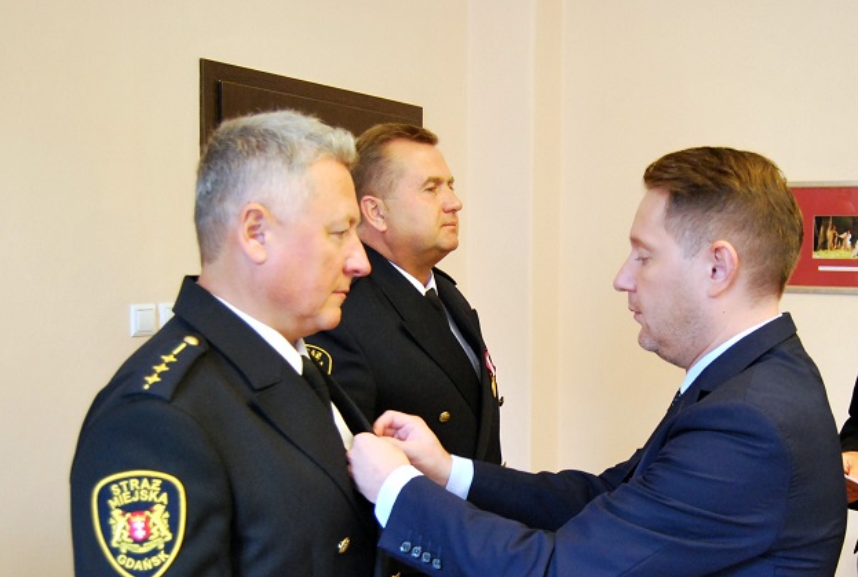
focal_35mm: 43
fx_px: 1028
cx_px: 545
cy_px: 410
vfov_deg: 31.0
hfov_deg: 44.9
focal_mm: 20
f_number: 3.8
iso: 900
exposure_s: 1/30
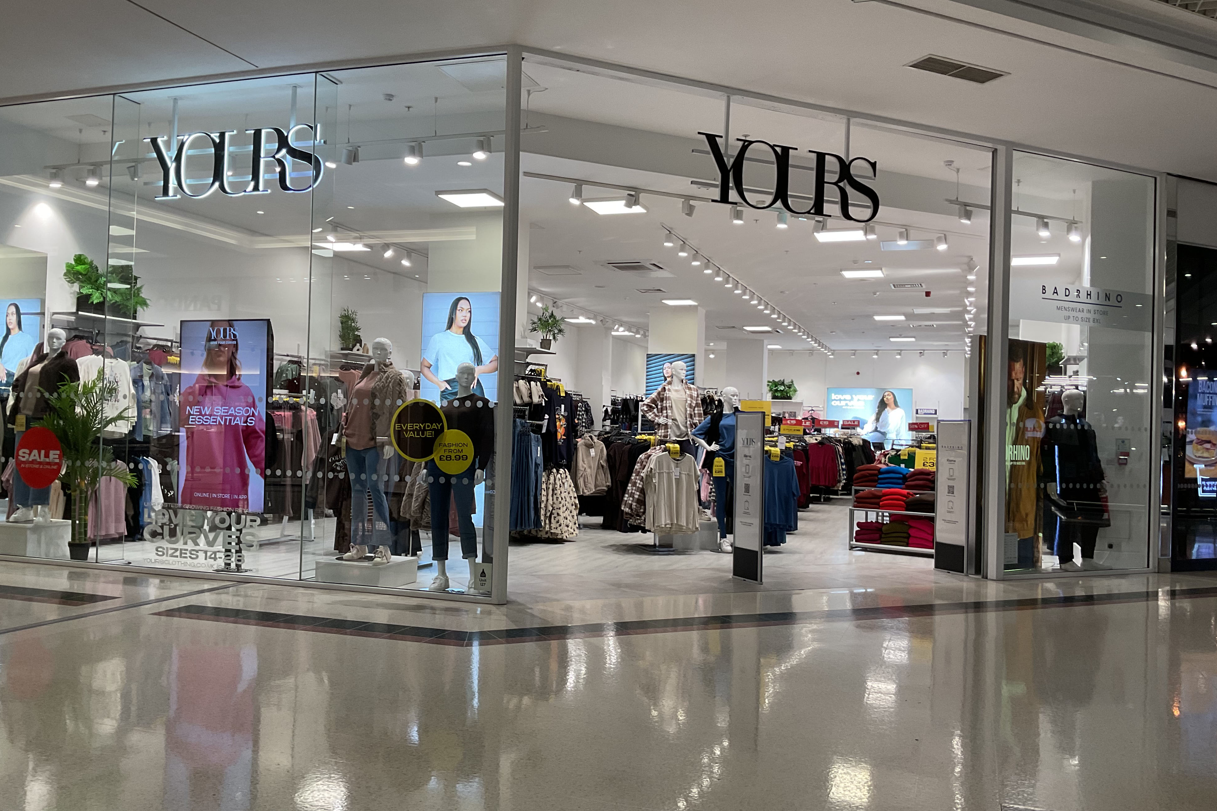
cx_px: 603
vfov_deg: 42.3
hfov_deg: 60.3
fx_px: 1048
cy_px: 414
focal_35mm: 31
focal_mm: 3
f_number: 1.8
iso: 50
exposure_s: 1/100
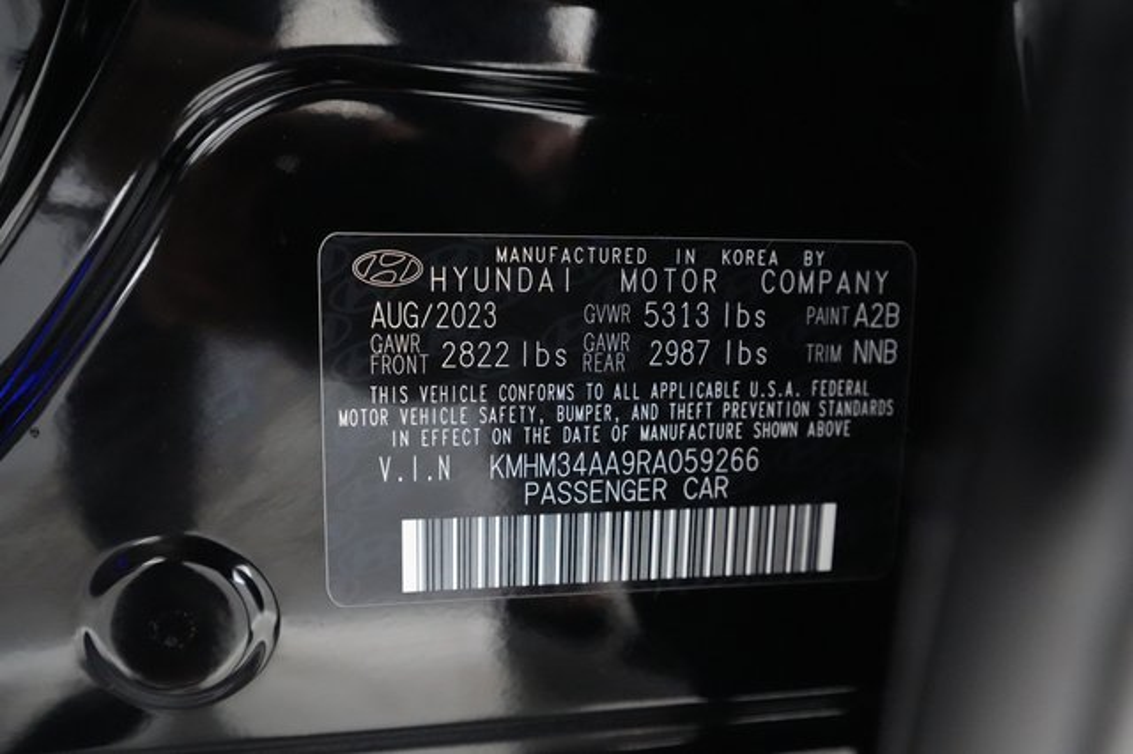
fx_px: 881
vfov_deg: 46.4
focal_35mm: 28
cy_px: 377
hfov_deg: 65.5
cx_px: 566
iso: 16000
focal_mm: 28
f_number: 4.5
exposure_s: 1/100
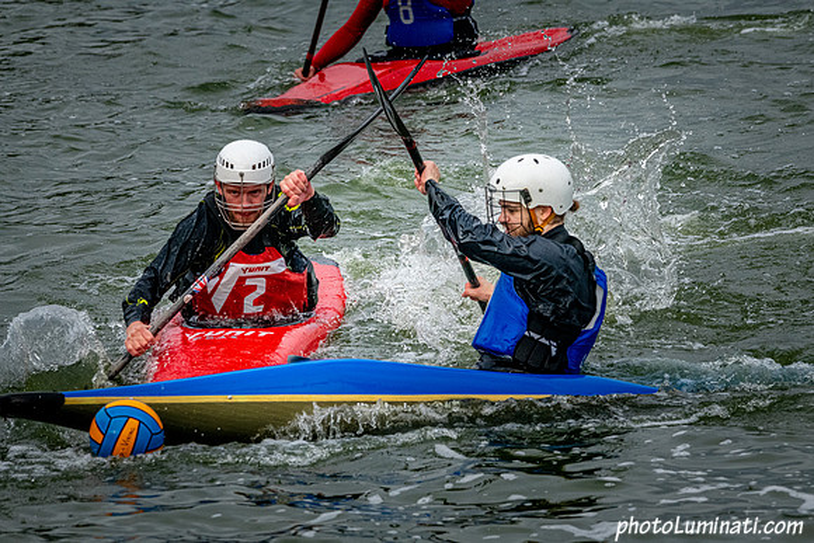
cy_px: 283
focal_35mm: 261
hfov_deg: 7.9
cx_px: 425
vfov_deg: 5.3
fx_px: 5898
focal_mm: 250
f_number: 9
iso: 3200
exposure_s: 1/2000
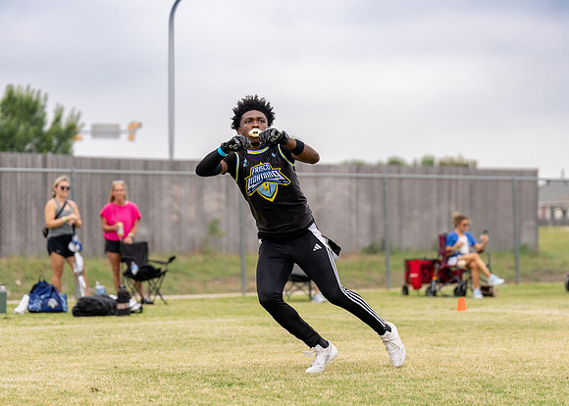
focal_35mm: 123
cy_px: 203
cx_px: 284
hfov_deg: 16.3
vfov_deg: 11.7
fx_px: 1988
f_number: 2.8
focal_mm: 112
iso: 160
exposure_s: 1/2000
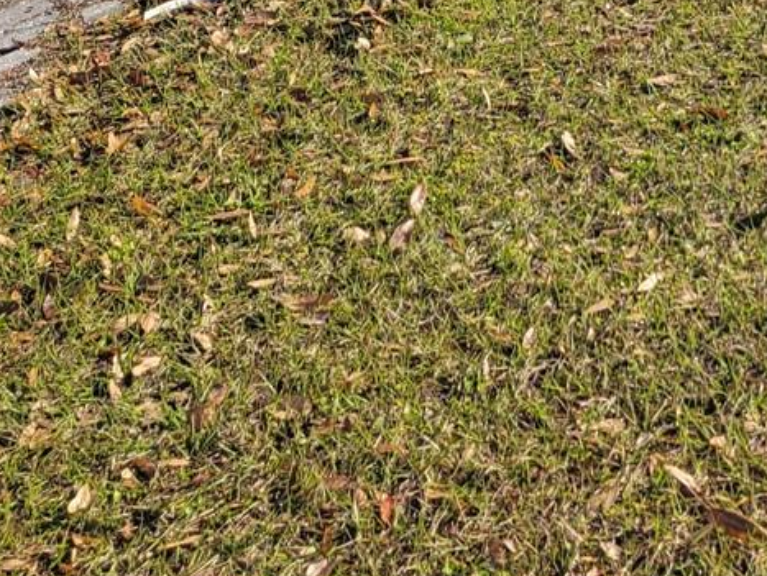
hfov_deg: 21.4
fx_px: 1974
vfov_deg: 15.5
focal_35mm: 89
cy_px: -258
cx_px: 728
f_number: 1.8
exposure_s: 1/1505
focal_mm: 5.4
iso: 40
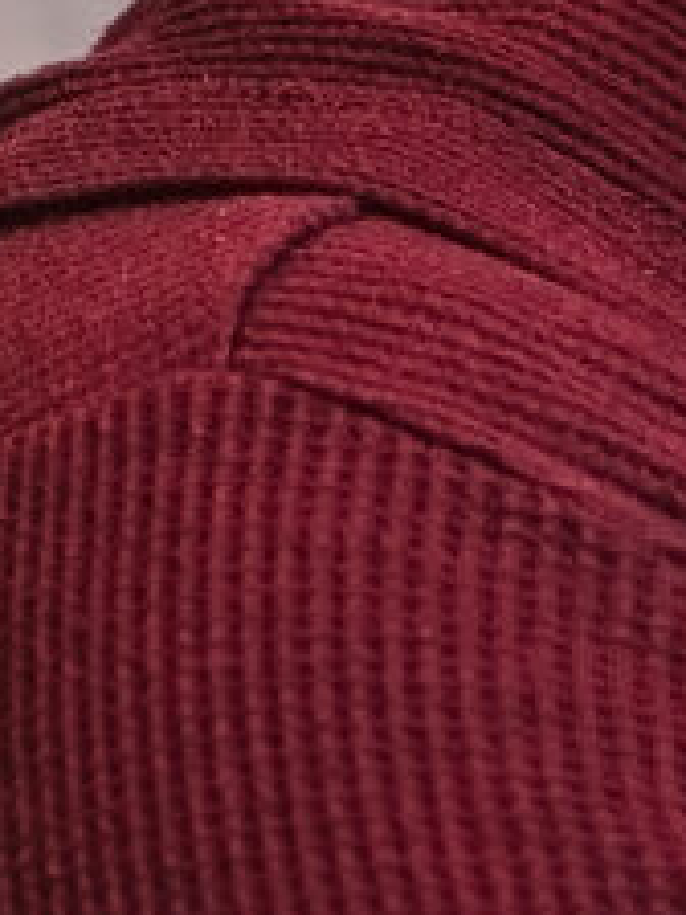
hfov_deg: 3.1
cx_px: 2303
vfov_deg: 4.2
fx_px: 12530
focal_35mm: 474
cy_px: 933
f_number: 2.8
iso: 400
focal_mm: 43.2
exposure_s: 1/250
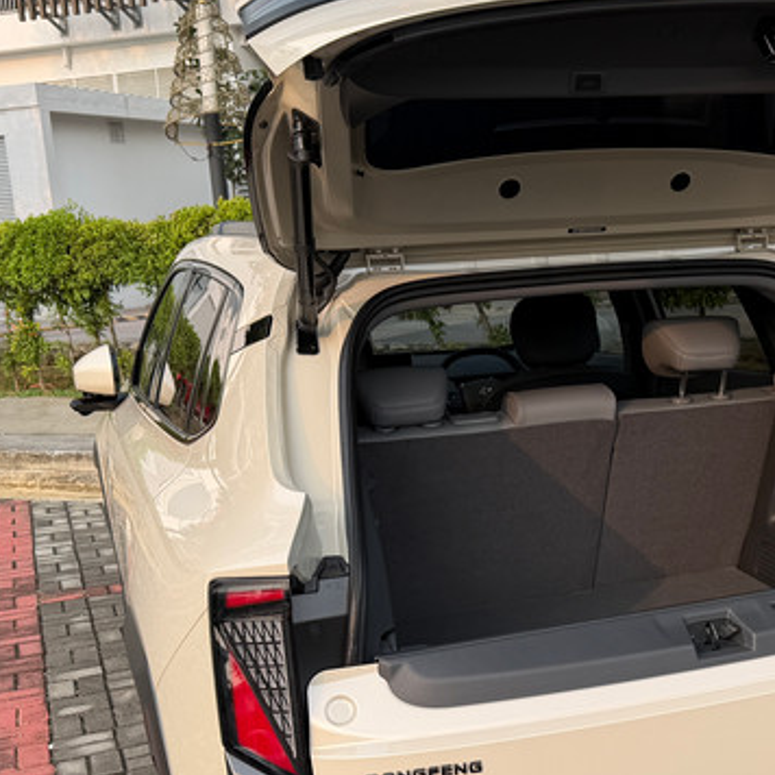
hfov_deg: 33.3
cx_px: 592
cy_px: 518
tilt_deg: -12.2
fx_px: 1266
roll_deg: +2.9
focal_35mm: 50
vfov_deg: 33.7
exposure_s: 1/822
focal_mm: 6.76
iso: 80
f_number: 1.78
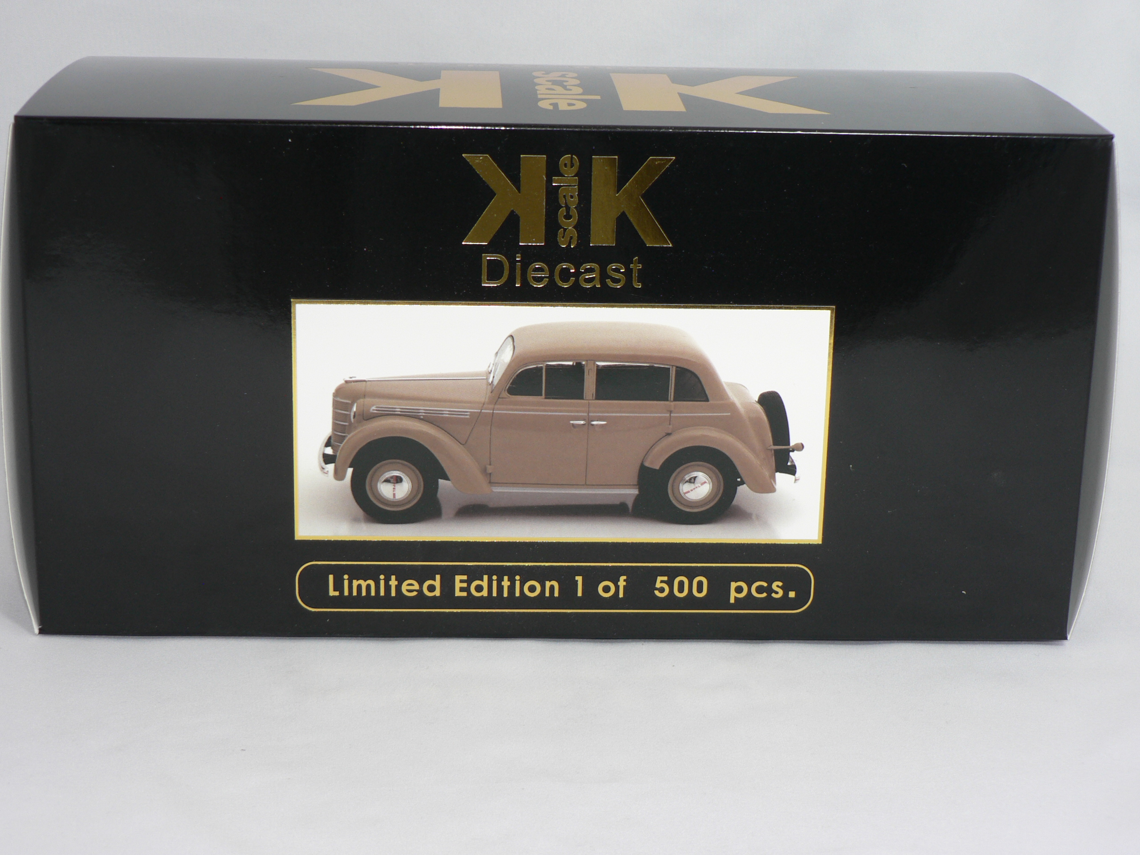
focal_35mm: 67
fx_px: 2206
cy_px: 428
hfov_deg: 29.0
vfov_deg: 21.9
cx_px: 570
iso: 80
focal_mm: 11.2
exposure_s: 1/60
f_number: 3.2
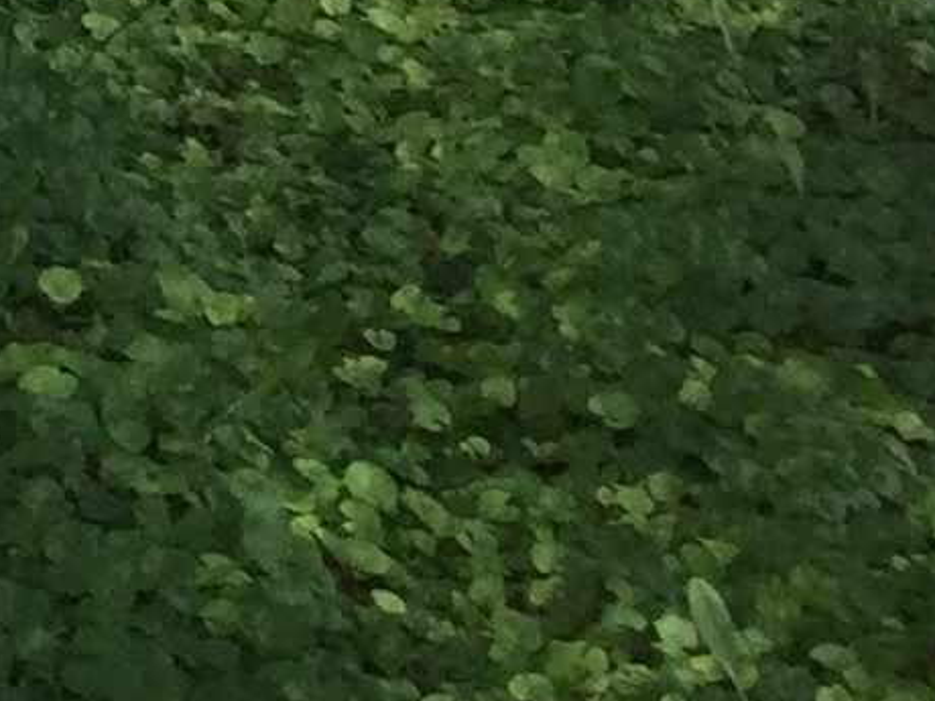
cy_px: -1426
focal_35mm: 207
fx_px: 5591
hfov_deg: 8.4
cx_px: -1642
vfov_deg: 6.5
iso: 25
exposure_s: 1/120
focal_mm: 3.3
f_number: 2.4
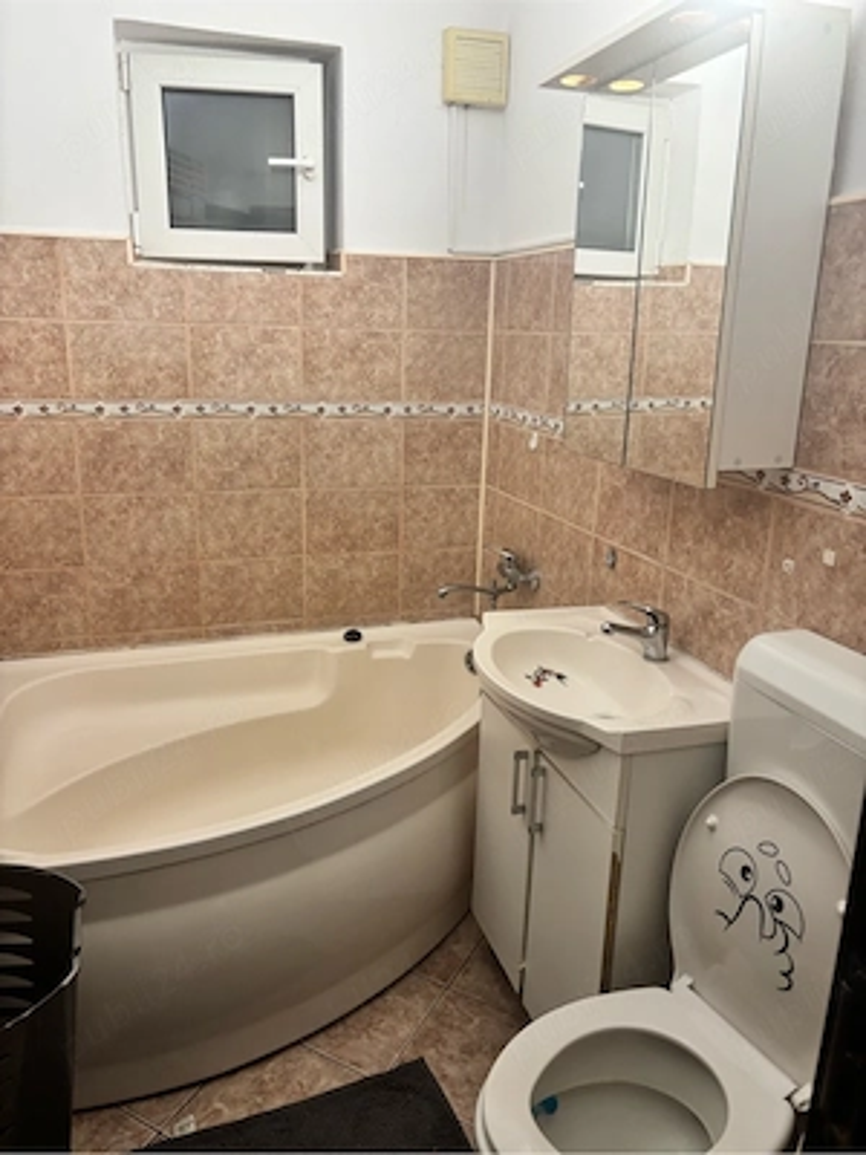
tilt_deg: -14.8
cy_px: 578
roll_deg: -1.8
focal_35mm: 26
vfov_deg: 67.3
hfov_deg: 53.1
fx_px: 867
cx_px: 433
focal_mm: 5.96
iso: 125
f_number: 1.6
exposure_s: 1/50
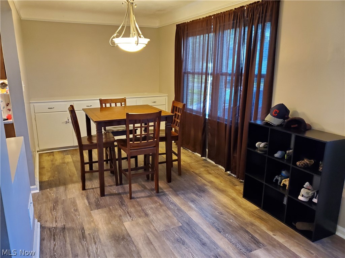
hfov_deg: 67.3
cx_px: 172
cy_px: 129
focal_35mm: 26
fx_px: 259
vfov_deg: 53.1
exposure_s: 1/39
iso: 400
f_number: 1.5
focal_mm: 4.3
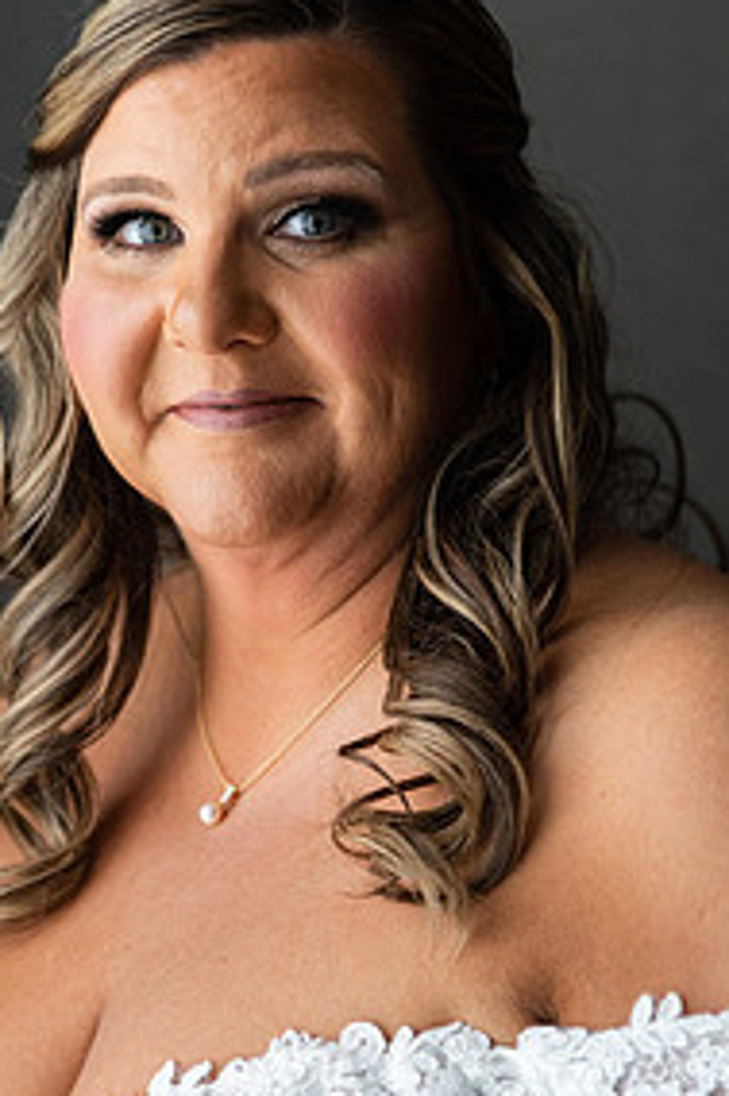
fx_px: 3375
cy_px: 629
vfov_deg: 18.4
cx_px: 312
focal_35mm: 111
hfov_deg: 12.3
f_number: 2.8
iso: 2000
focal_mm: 70
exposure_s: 1/800
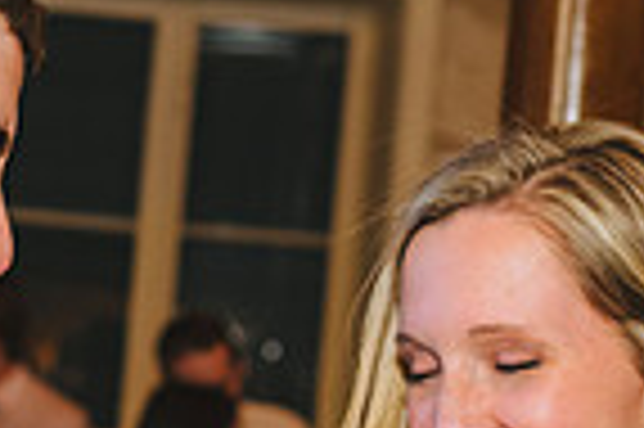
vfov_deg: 8.9
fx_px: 2752
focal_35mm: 154
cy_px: 273
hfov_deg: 13.1
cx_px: -35
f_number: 3.5
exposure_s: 1/160
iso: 1600
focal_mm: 35
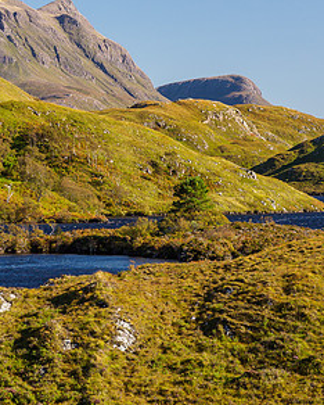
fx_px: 1856
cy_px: 234
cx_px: -24
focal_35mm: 155
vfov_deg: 12.4
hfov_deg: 9.9
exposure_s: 1/60
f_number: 7.1
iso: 200
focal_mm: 40
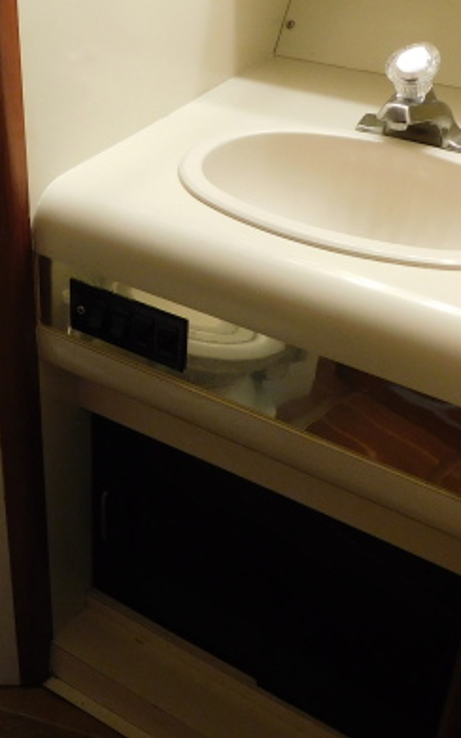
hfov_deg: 25.3
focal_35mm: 50
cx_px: 74
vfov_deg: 39.7
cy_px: 233
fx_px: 1004
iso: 220
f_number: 3
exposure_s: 1/30
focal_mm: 4
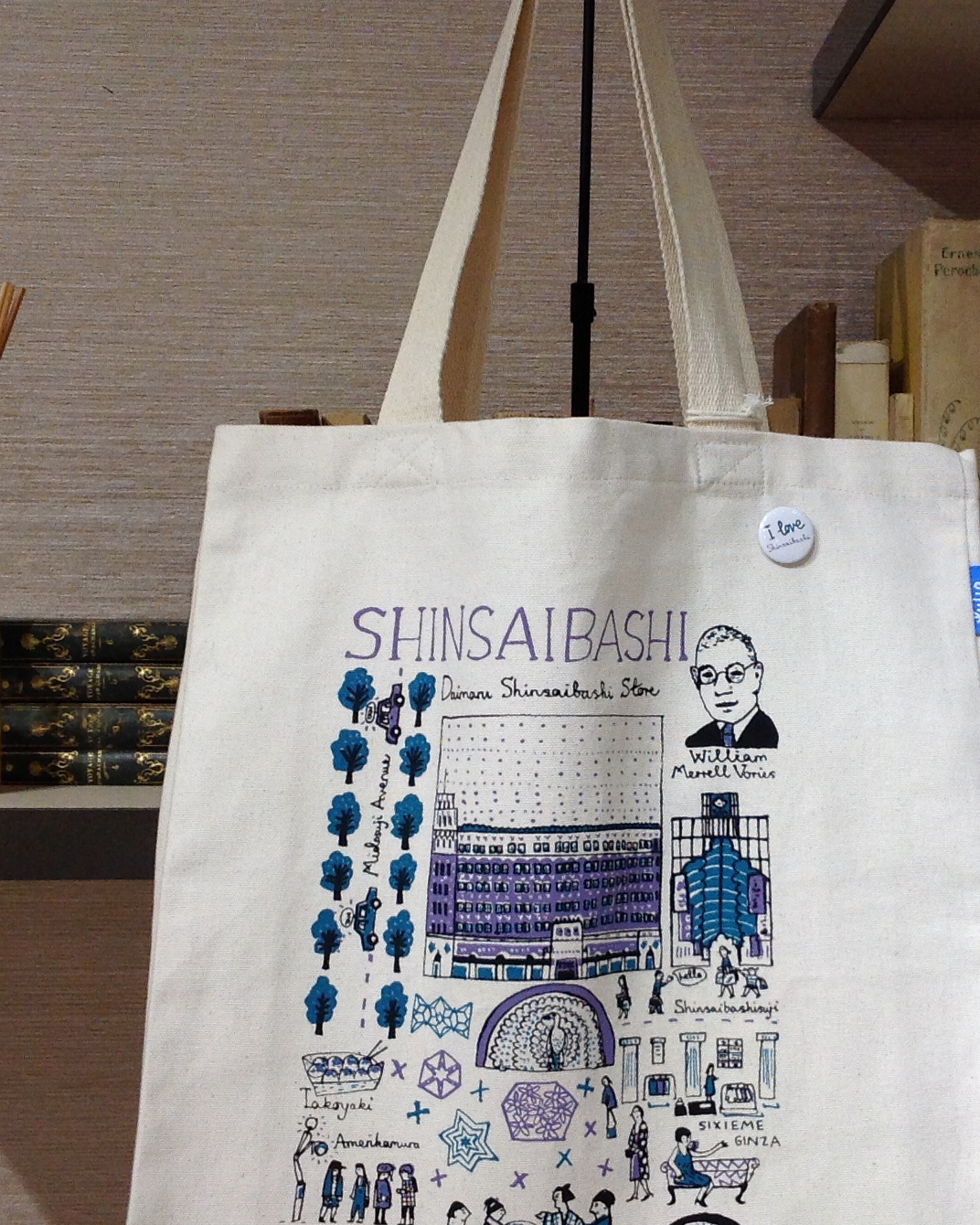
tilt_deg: +2.7
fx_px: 2393
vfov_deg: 28.7
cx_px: 636
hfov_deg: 23.1
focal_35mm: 66
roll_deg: -1.3
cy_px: 642
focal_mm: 4.28
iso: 100
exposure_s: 1/120
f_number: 2.4
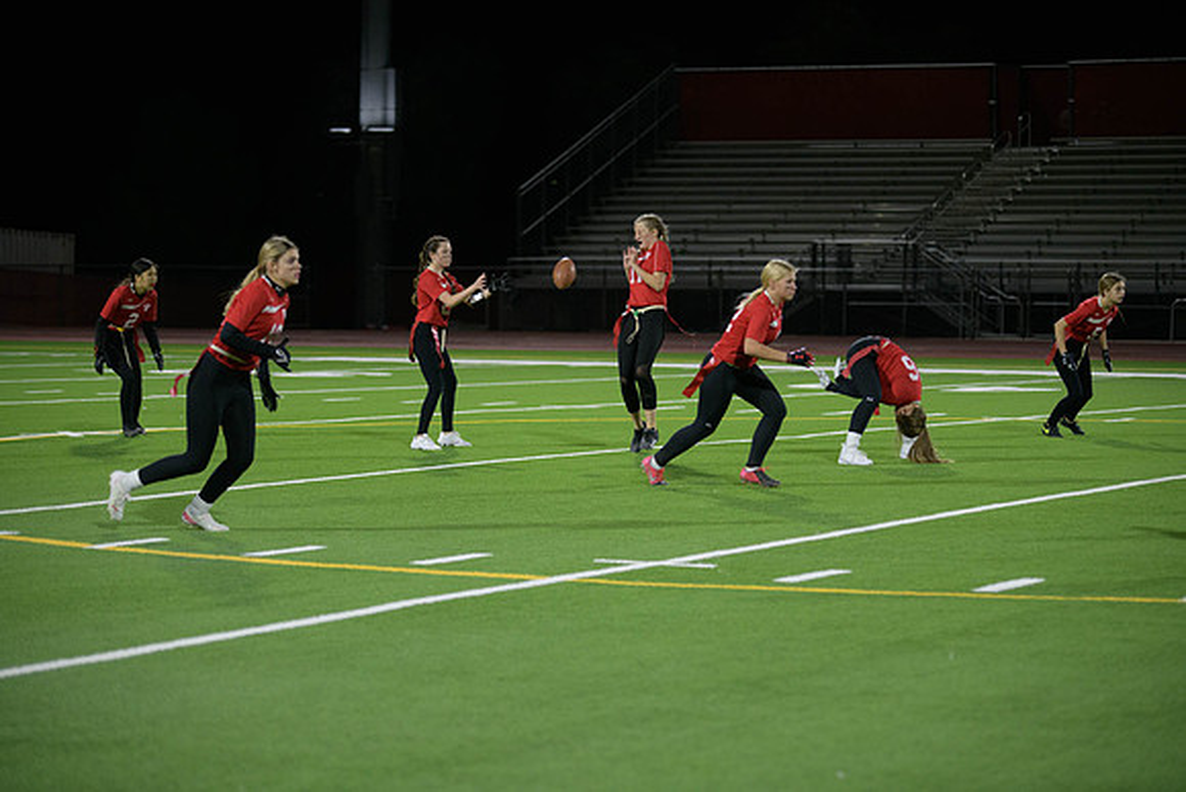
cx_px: 593
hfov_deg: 18.6
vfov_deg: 12.5
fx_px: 3625
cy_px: 396
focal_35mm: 110
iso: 2500
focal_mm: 110
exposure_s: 1/640
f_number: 2.8
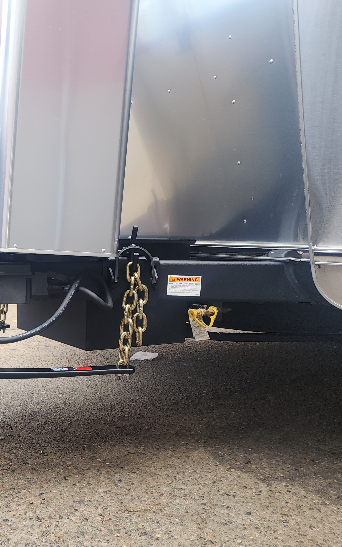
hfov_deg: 30.8
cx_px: -32
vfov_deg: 52.7
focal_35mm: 37
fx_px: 552
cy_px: 289
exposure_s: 1/120
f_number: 1.8
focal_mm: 6.4
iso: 20
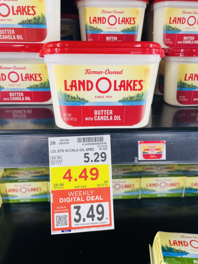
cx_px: 99
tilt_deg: -20.8
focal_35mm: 26
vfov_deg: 67.3
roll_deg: +0.5
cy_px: 132
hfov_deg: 53.1
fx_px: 198
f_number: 1.6
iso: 64
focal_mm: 4.2
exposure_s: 1/120
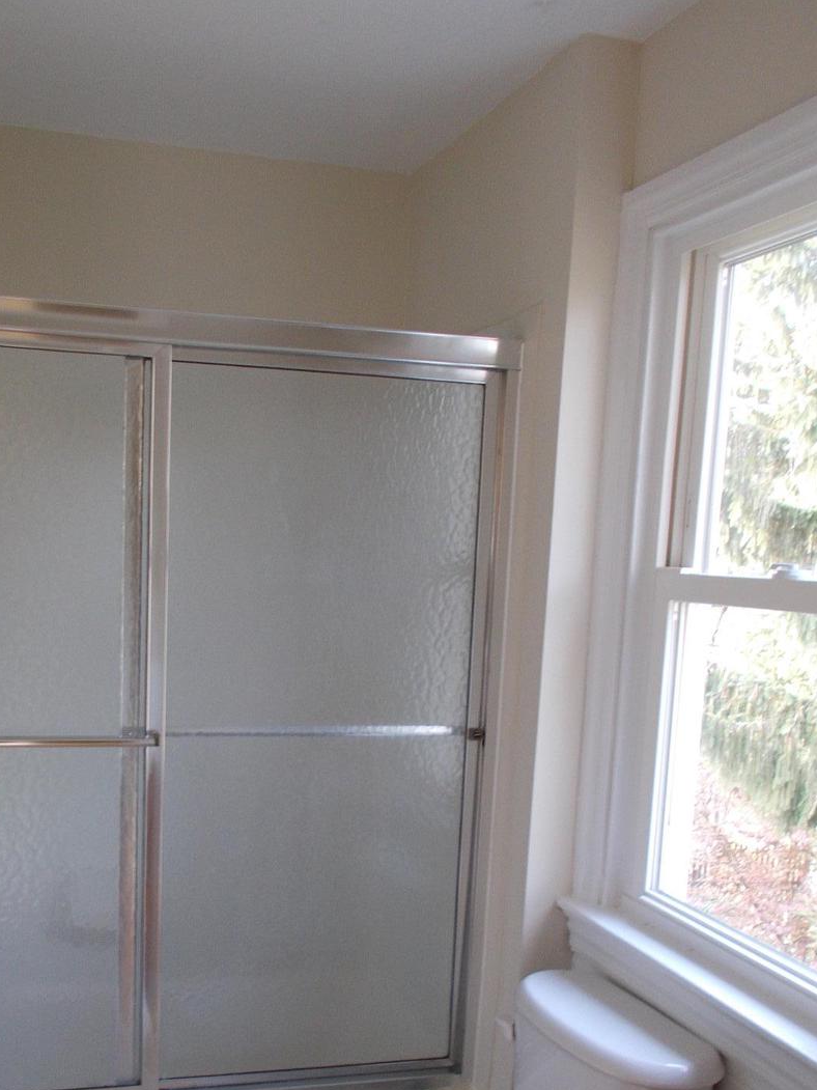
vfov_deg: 48.2
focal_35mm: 38
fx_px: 1196
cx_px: 305
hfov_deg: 37.5
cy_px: 728
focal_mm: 4.6
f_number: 3.2
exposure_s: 1/25
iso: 160
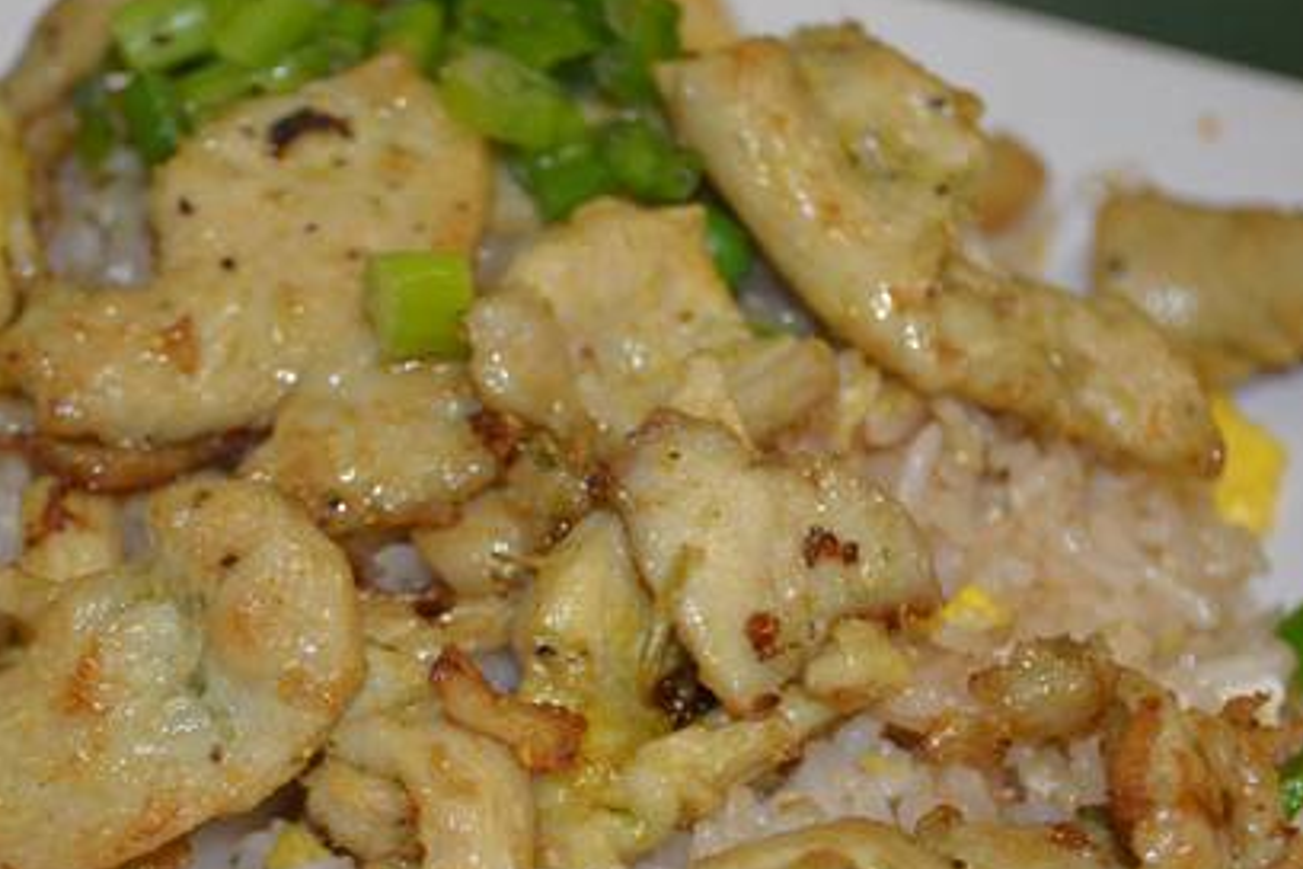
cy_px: 617
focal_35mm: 97
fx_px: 3511
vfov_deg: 14.1
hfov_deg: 20.9
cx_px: 361
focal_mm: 40
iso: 280
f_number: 5.3
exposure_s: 1/15
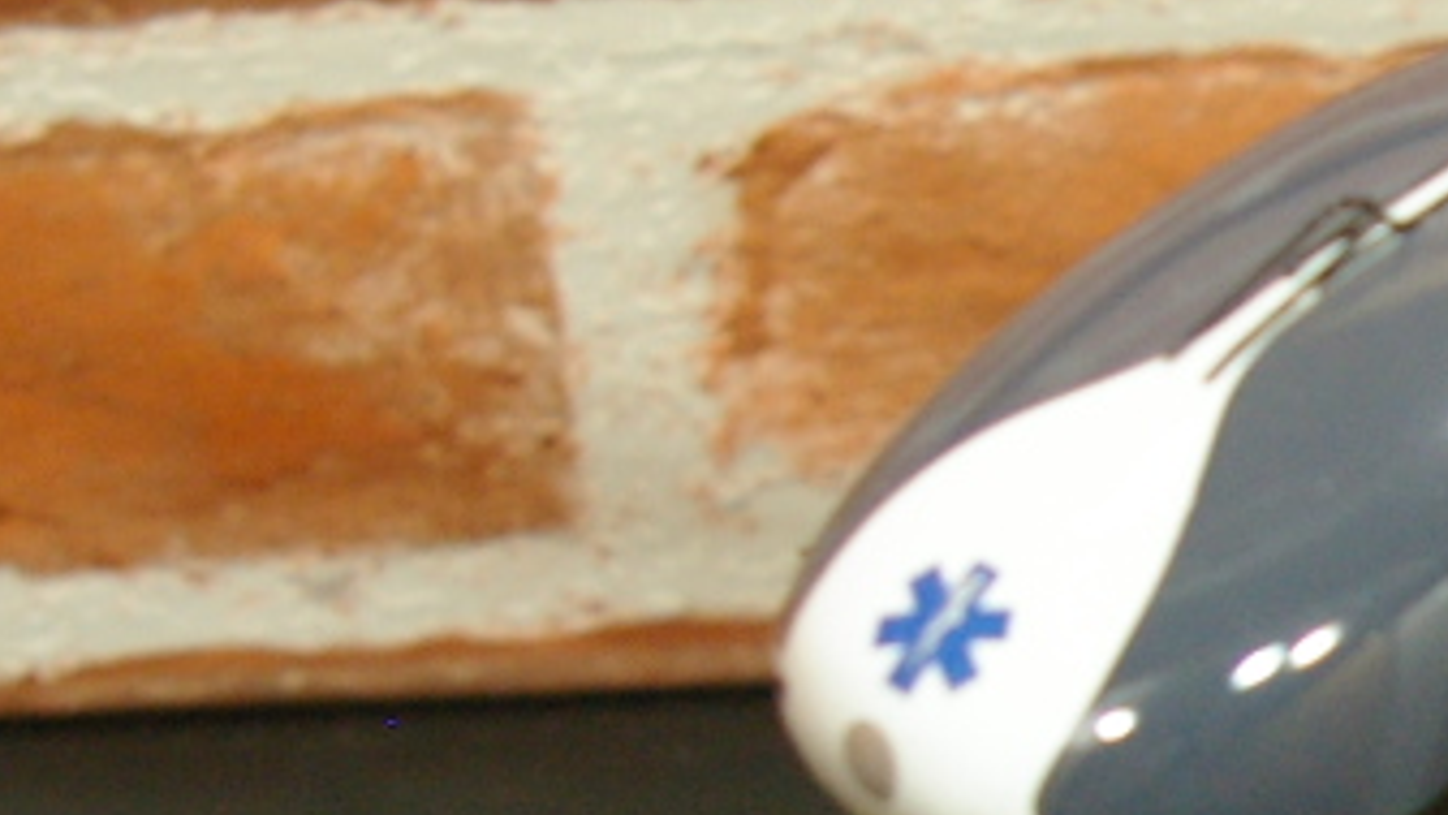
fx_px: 7717
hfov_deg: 10.3
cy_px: 901
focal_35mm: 201
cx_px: 2245
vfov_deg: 6.0
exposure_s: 1/30
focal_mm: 28
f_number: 5.6
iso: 800
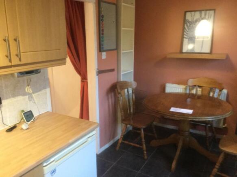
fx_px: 212
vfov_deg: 45.4
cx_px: 118
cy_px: 88
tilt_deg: -14.7
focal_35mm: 31
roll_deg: +1.3
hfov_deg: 58.4
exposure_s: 1/33
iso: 250
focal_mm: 3.3
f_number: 2.4
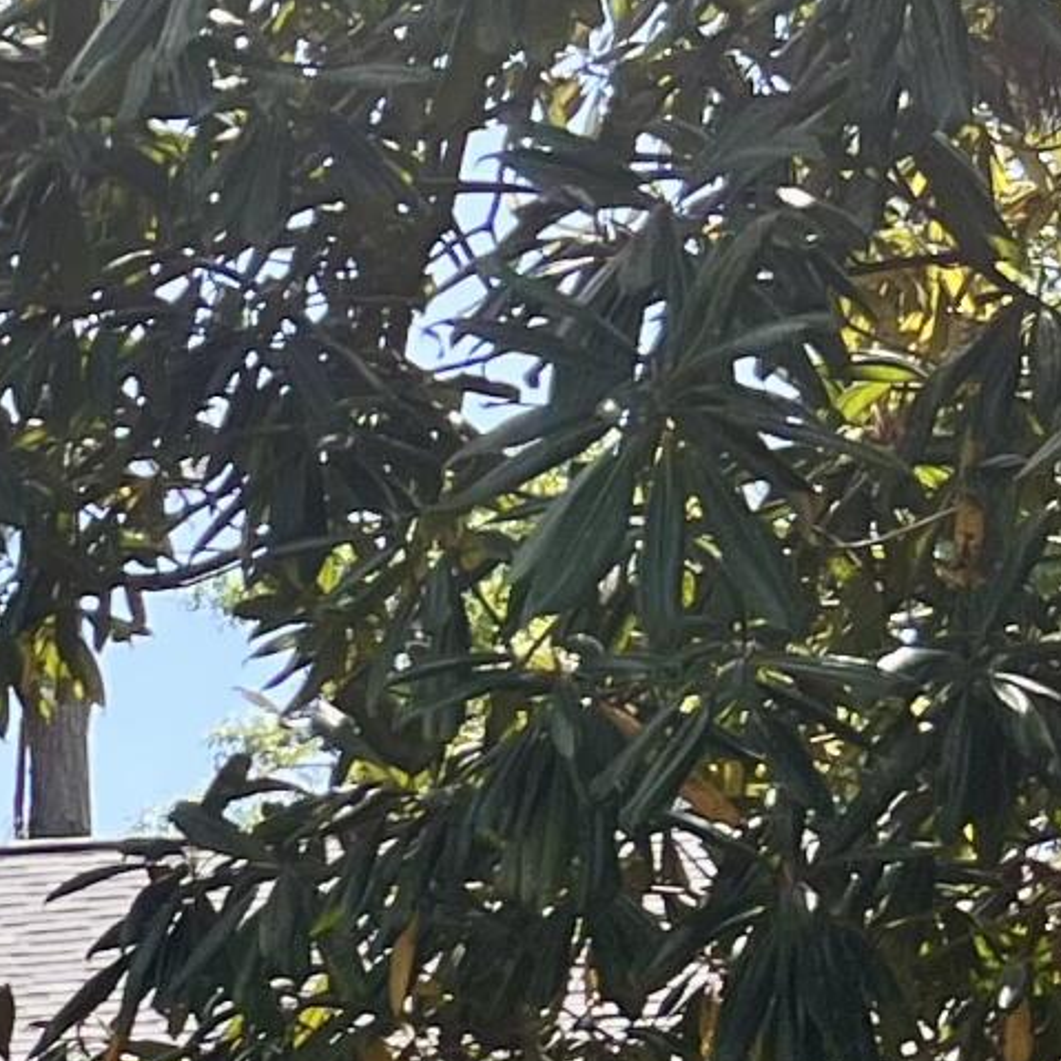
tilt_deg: +3.2
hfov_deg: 10.8
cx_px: -1203
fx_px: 4994
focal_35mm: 144
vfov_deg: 11.4
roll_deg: +0.0
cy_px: 1845
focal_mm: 5.7
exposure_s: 1/873
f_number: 1.5
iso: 50
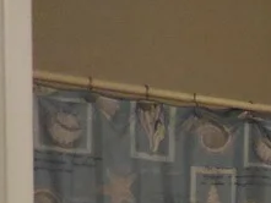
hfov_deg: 15.4
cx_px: 429
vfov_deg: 11.4
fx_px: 909
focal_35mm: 116
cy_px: 416
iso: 800
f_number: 3.3
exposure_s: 1/80
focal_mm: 4.5
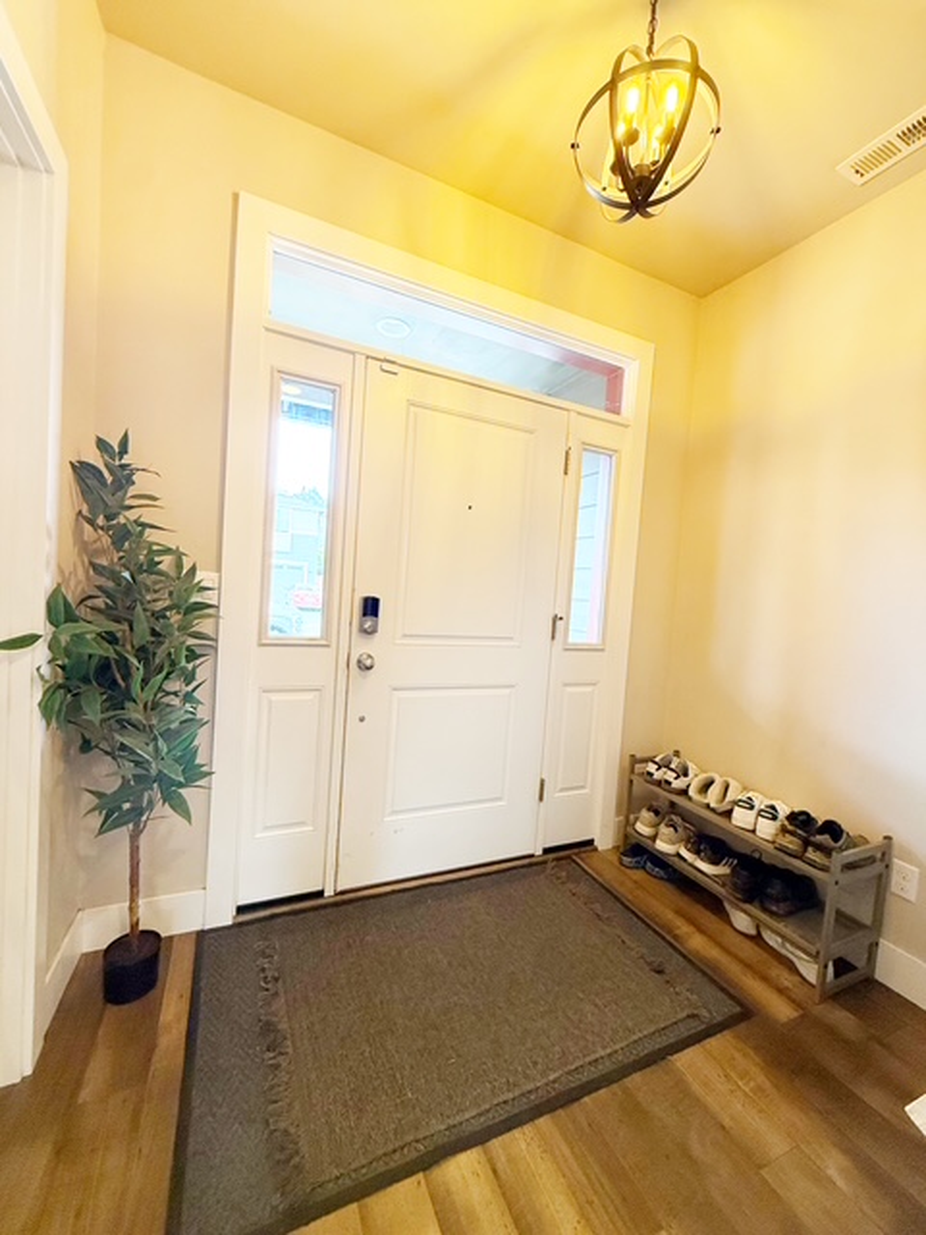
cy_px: 618
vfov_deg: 102.1
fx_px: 499
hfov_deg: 85.7
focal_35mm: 14
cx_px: 463
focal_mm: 2.22
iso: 320
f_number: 2.2
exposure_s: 1/120
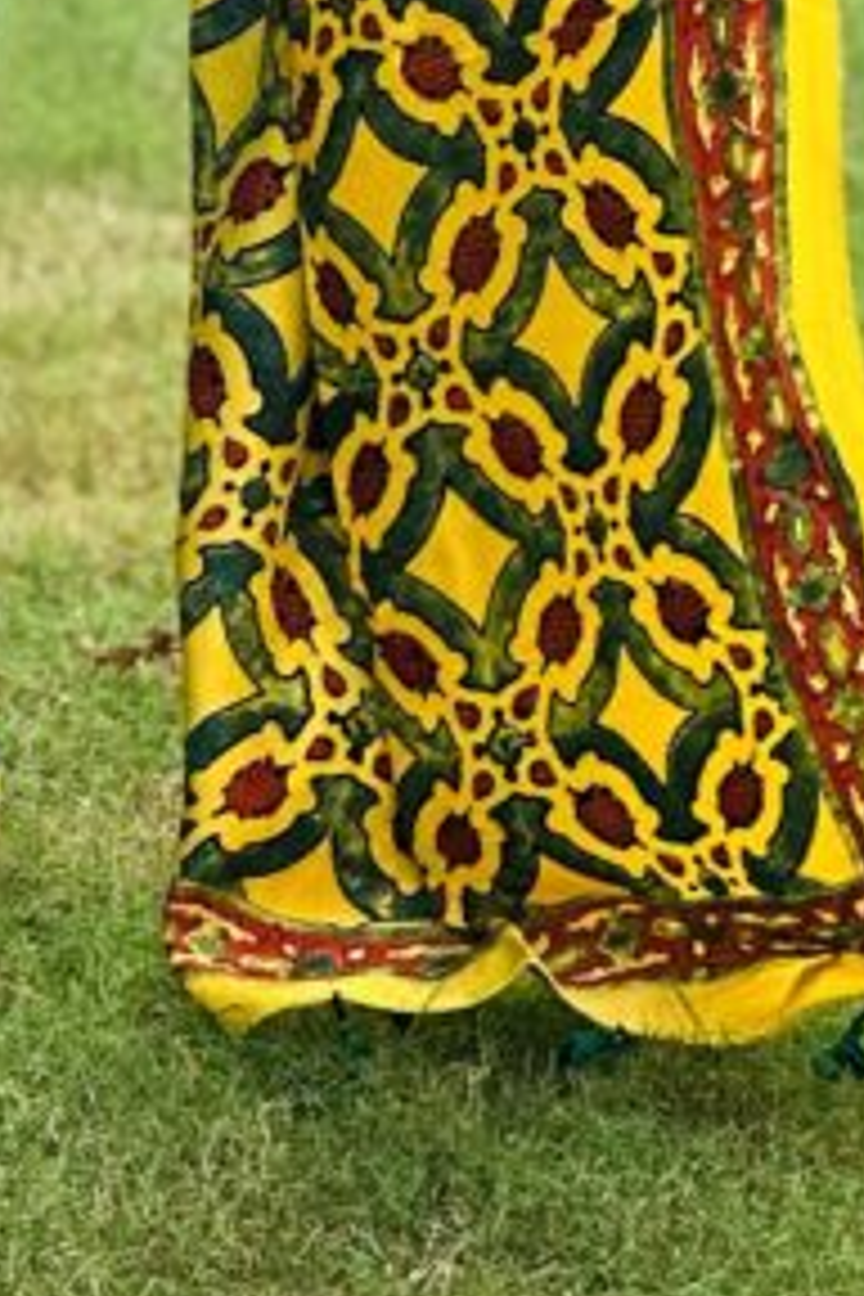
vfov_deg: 6.1
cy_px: -972
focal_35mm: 334
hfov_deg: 4.1
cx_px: -306
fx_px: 12023
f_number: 2.8
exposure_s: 1/121
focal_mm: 9
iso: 32
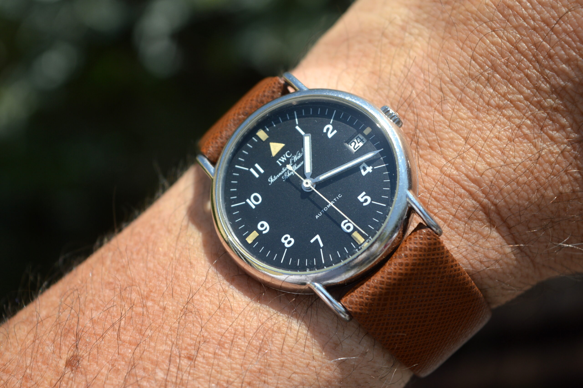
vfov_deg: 16.5
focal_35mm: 82
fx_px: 1335
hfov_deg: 24.6
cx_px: 292
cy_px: 194
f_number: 7.1
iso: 100
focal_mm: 55
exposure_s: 1/200
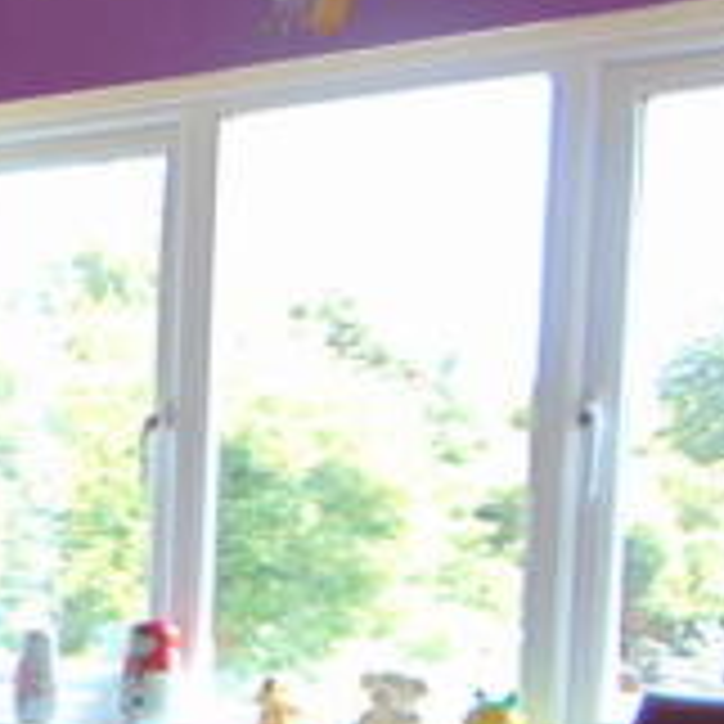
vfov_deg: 21.3
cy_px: 623
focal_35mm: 80
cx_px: -524
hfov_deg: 17.9
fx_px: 1893
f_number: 3
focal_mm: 4.5
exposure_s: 1/50
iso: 80
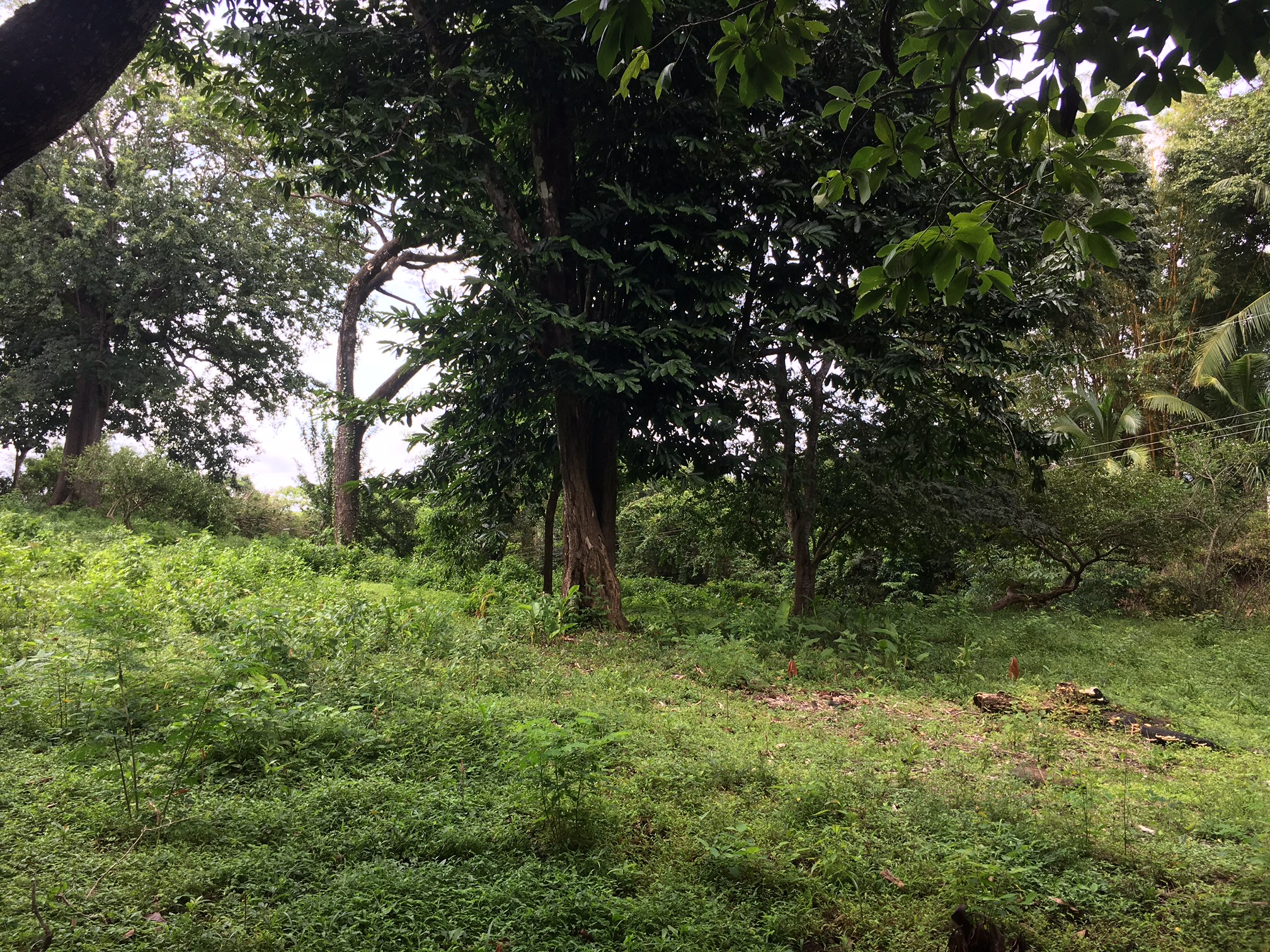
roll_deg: +0.7
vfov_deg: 48.2
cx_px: 635
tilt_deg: +2.6
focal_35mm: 29
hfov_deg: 61.7
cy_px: 476
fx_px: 1064
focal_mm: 4.15
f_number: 2.2
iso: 25
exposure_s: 1/229
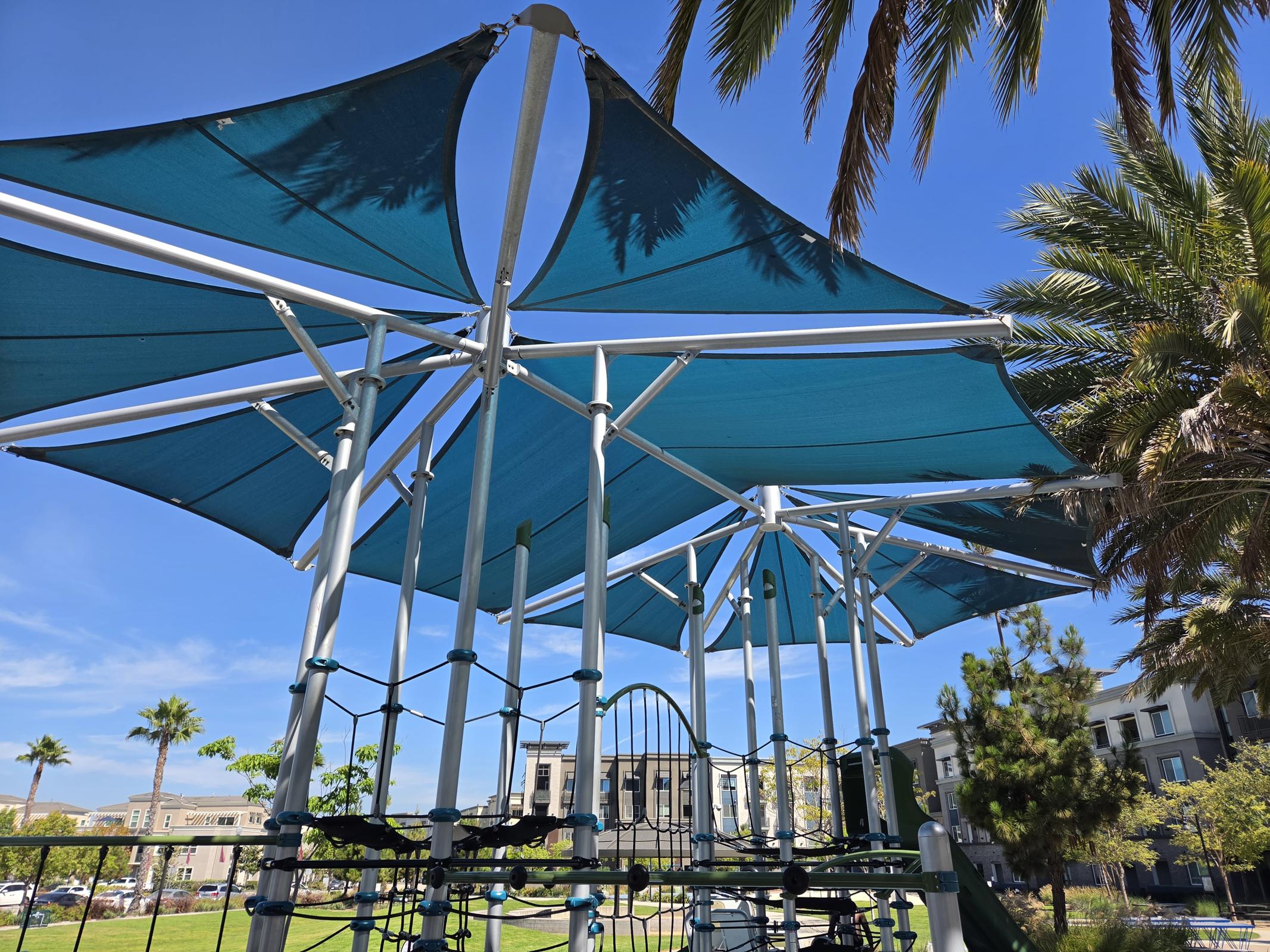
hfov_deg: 73.9
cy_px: 476
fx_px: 844
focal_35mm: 23
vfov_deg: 58.9
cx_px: 635
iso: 80
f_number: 1.8
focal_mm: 5.4
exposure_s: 1/2866
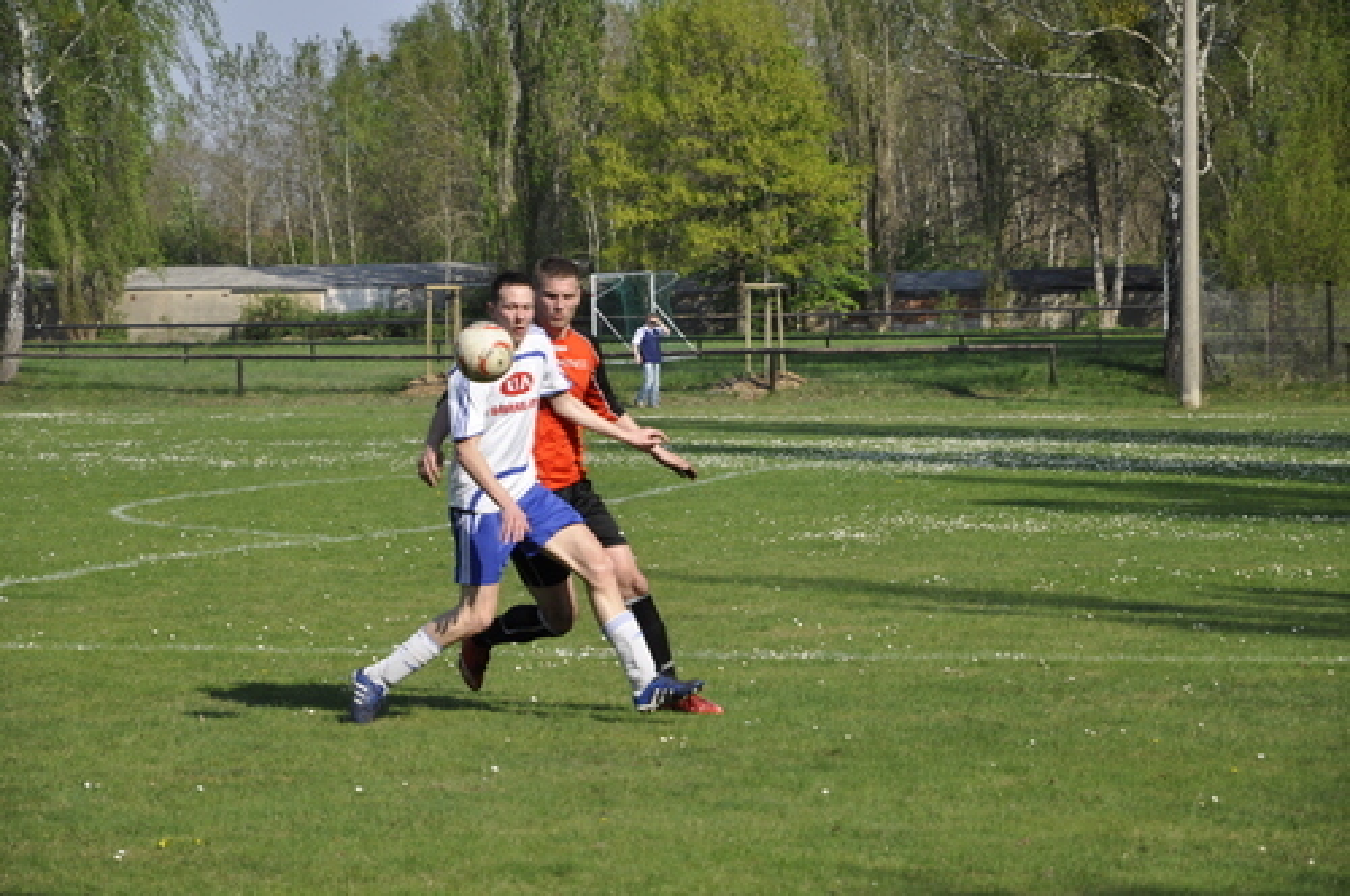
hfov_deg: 16.1
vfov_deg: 10.7
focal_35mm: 128
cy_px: 448
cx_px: 675
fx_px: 4775
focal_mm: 85
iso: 400
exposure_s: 1/1600
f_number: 6.3
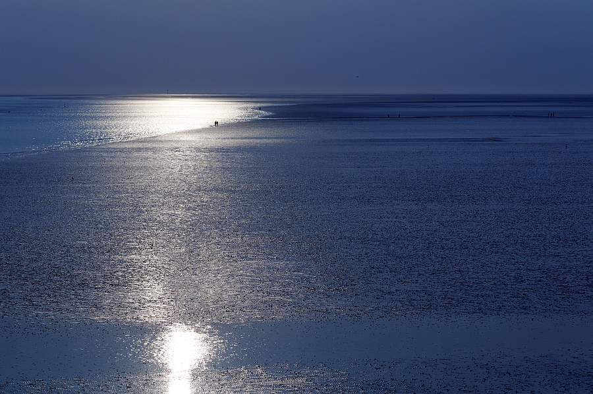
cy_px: 197
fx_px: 2098
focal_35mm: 128
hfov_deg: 16.1
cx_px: 296
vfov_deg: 10.7
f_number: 8
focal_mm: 85
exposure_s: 1/2500
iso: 200
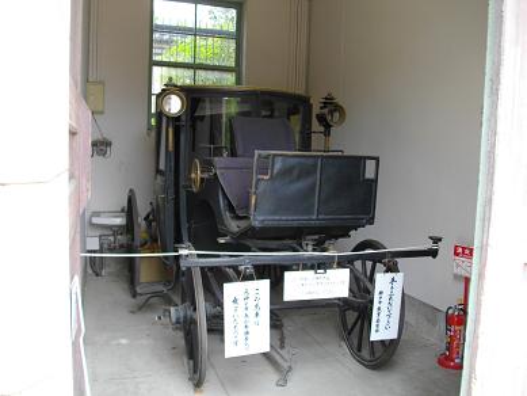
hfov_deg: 56.8
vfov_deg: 44.2
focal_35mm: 32
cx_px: 264
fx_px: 487
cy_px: 198
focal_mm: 5.7
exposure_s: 1/125
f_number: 2.9
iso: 133
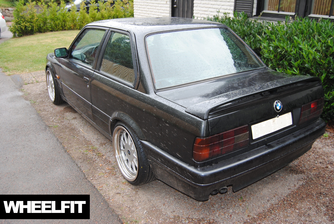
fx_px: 307
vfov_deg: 40.1
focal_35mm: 33
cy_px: 112
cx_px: 167
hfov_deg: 57.2
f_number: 3.5
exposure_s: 1/160
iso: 100
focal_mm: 22
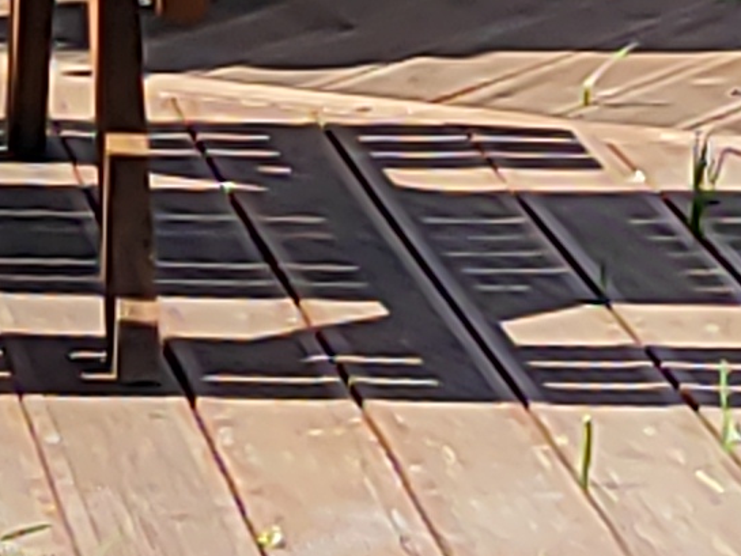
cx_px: -878
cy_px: -560
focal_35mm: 176
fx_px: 3768
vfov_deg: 8.0
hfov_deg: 10.1
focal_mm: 5.89
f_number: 1.89
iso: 50
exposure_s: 1/640
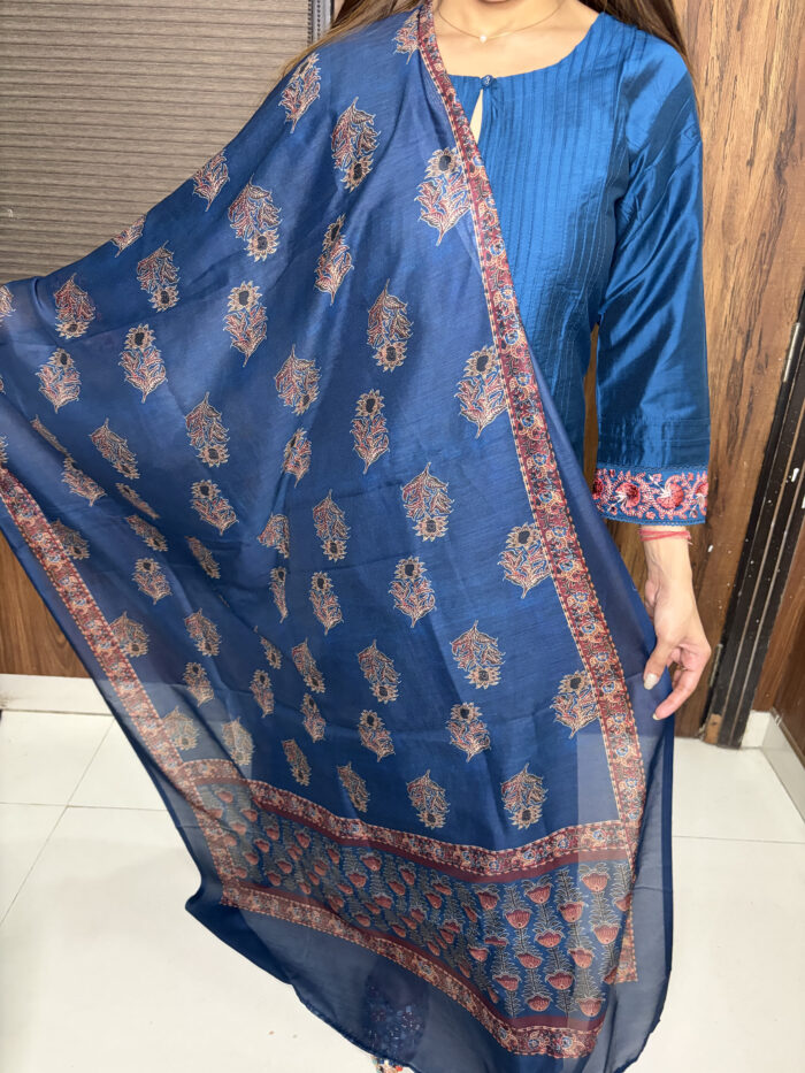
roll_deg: -3.0
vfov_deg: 67.3
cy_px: 536
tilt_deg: -24.9
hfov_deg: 53.1
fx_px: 806
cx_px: 402
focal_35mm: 26
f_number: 1.6
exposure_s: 1/50
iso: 400
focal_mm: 5.96
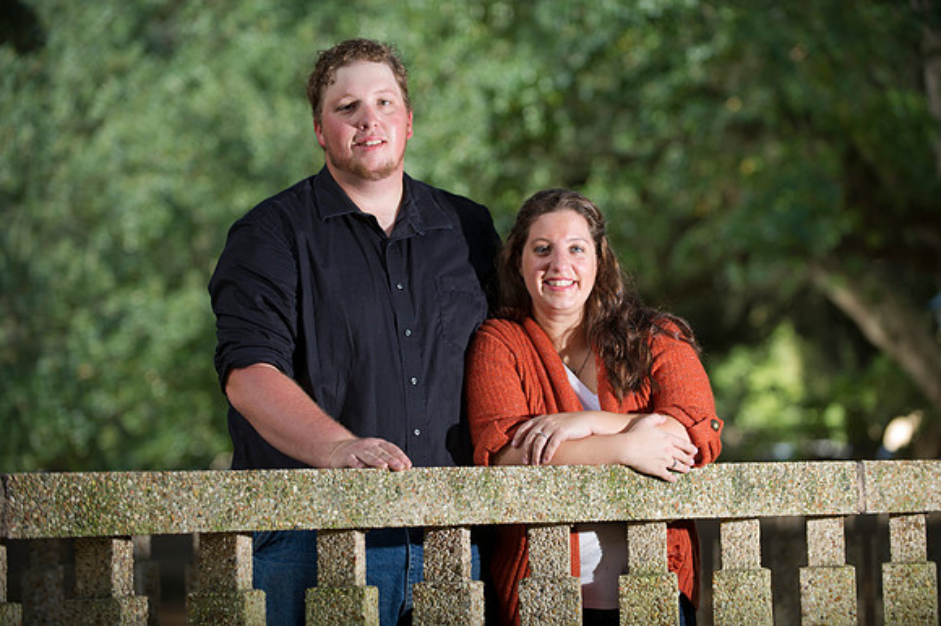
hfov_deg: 19.5
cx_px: 470
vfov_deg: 13.0
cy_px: 313
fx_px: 2743
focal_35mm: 105
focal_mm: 105
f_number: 2.8
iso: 200
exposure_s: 1/200
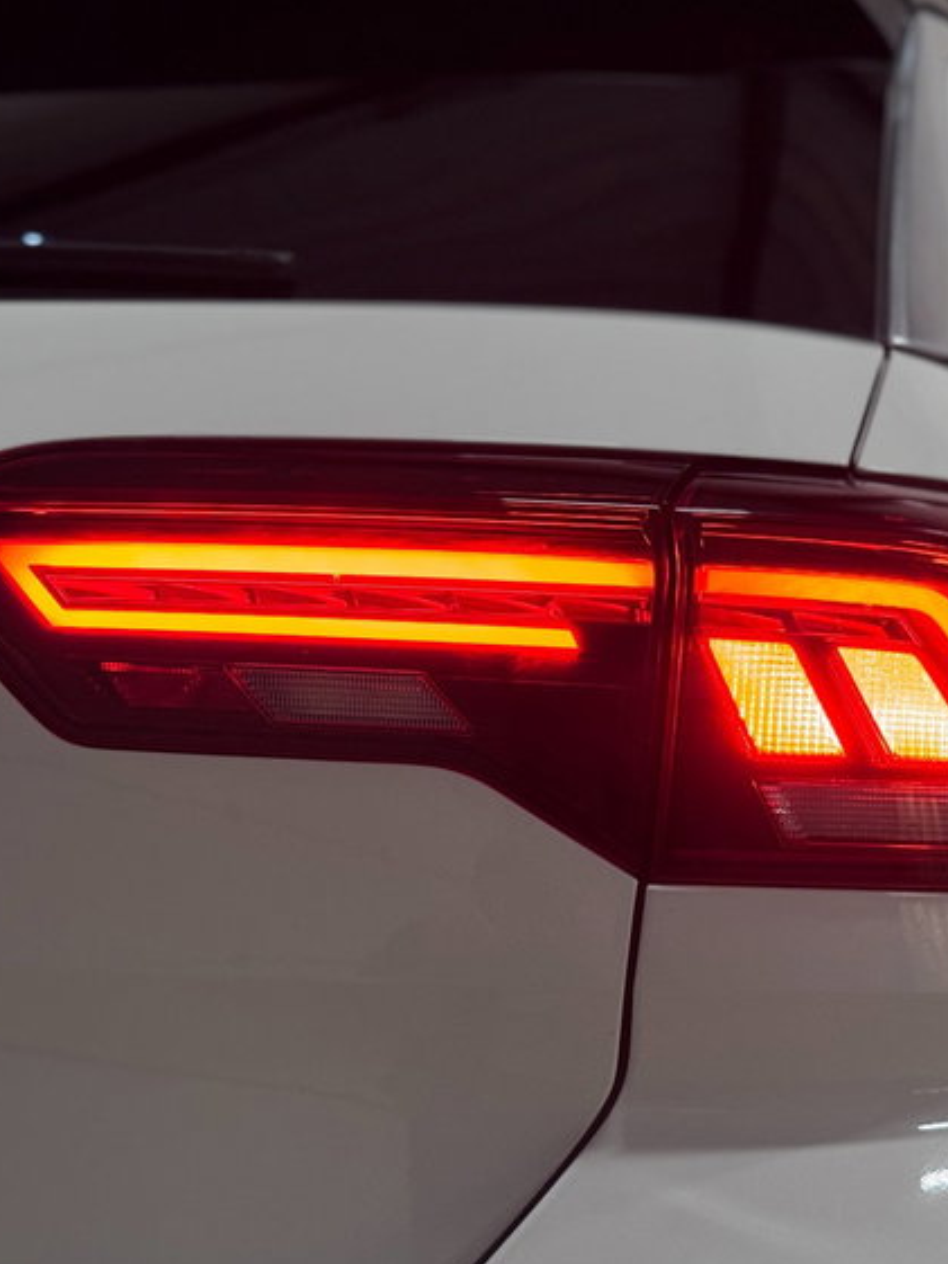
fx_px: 2373
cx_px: 570
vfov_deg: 29.8
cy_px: 638
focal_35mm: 65
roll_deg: -1.6
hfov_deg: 22.6
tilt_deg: +1.2
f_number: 1.78
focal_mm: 6.76
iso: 200
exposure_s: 1/50
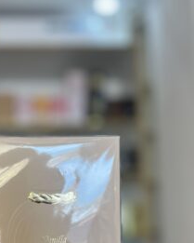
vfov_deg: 41.7
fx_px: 301
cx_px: 55
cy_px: 199
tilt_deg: +4.6
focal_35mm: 42
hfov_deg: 35.1
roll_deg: +1.9
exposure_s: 1/117
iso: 32
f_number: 1.5
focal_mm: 5.7
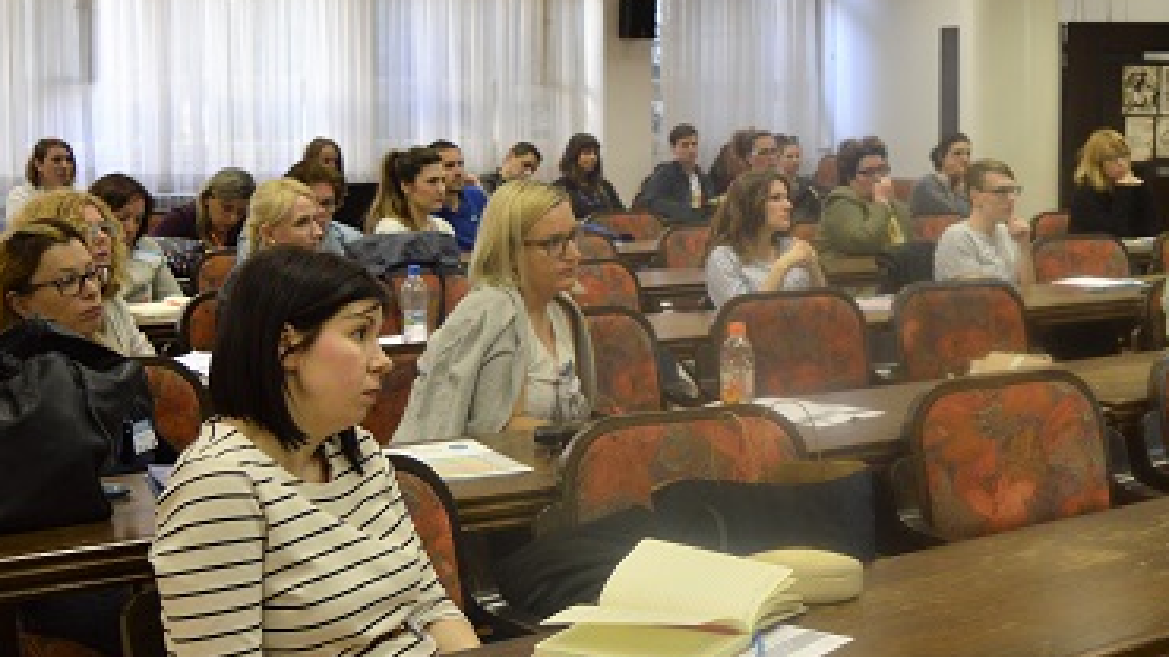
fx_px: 1736
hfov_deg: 36.3
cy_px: 259
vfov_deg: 21.4
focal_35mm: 56
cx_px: 888
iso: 400
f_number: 3.8
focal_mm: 22
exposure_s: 1/50
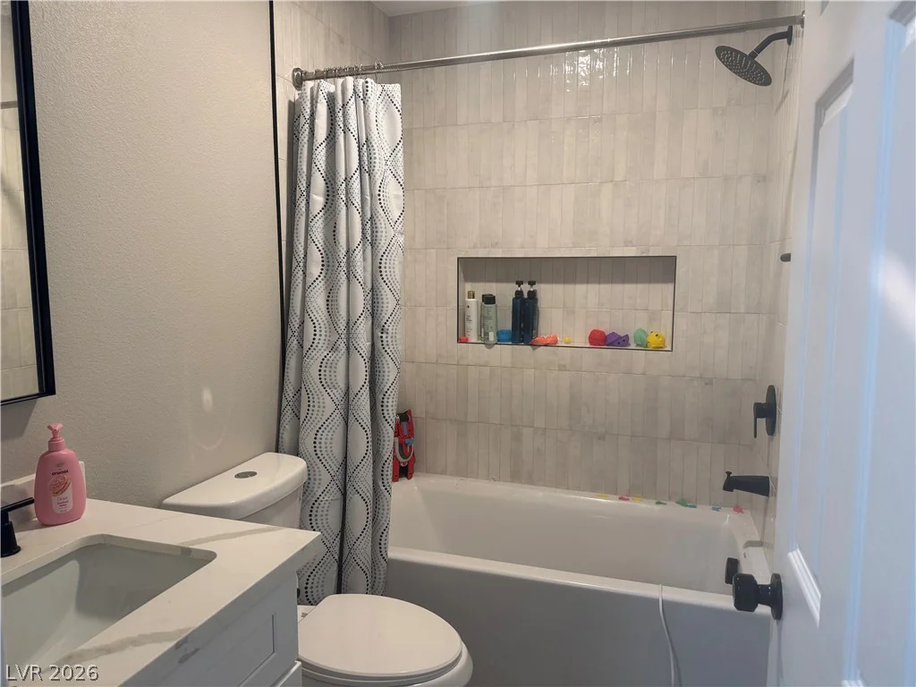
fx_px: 635
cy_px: 344
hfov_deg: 71.6
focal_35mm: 24
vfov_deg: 56.8
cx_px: 458
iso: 200
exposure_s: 1/120
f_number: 1.78
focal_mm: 6.76
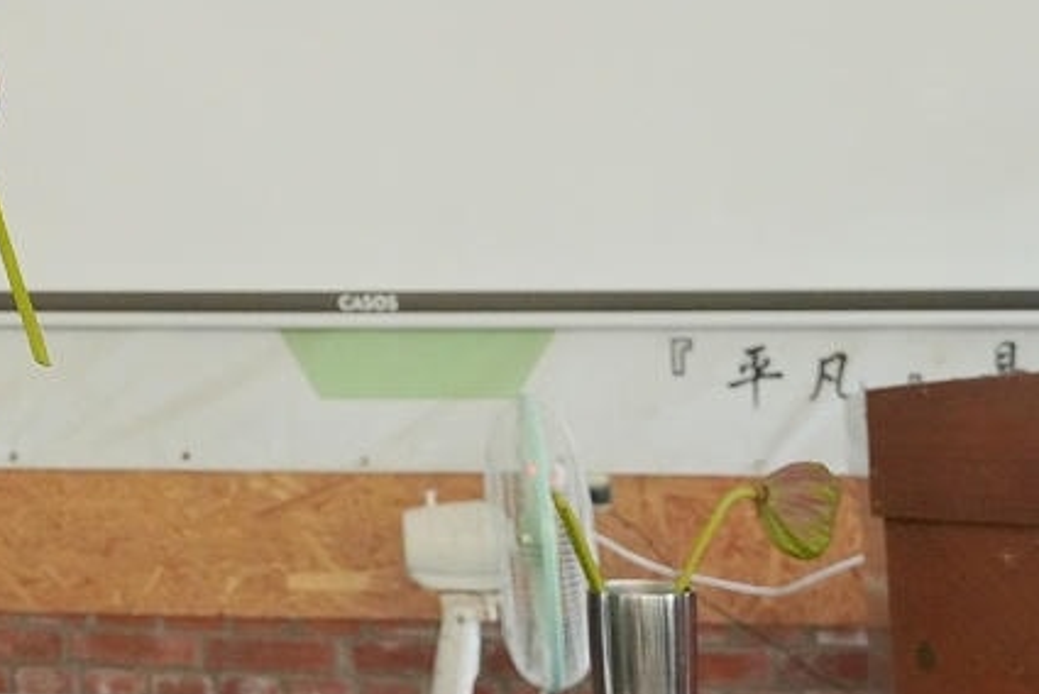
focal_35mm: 79
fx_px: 2282
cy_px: -88
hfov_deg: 23.7
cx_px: -169
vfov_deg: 16.7
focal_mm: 28
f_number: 4
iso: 6400
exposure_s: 1/160
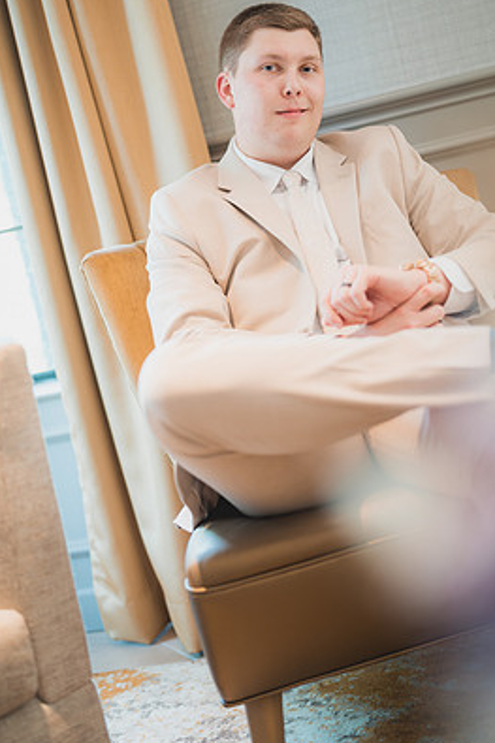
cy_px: 335
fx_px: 1177
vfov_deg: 35.0
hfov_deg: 23.7
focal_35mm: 57
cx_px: 275
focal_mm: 50
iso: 200
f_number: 1.4
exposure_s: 1/80
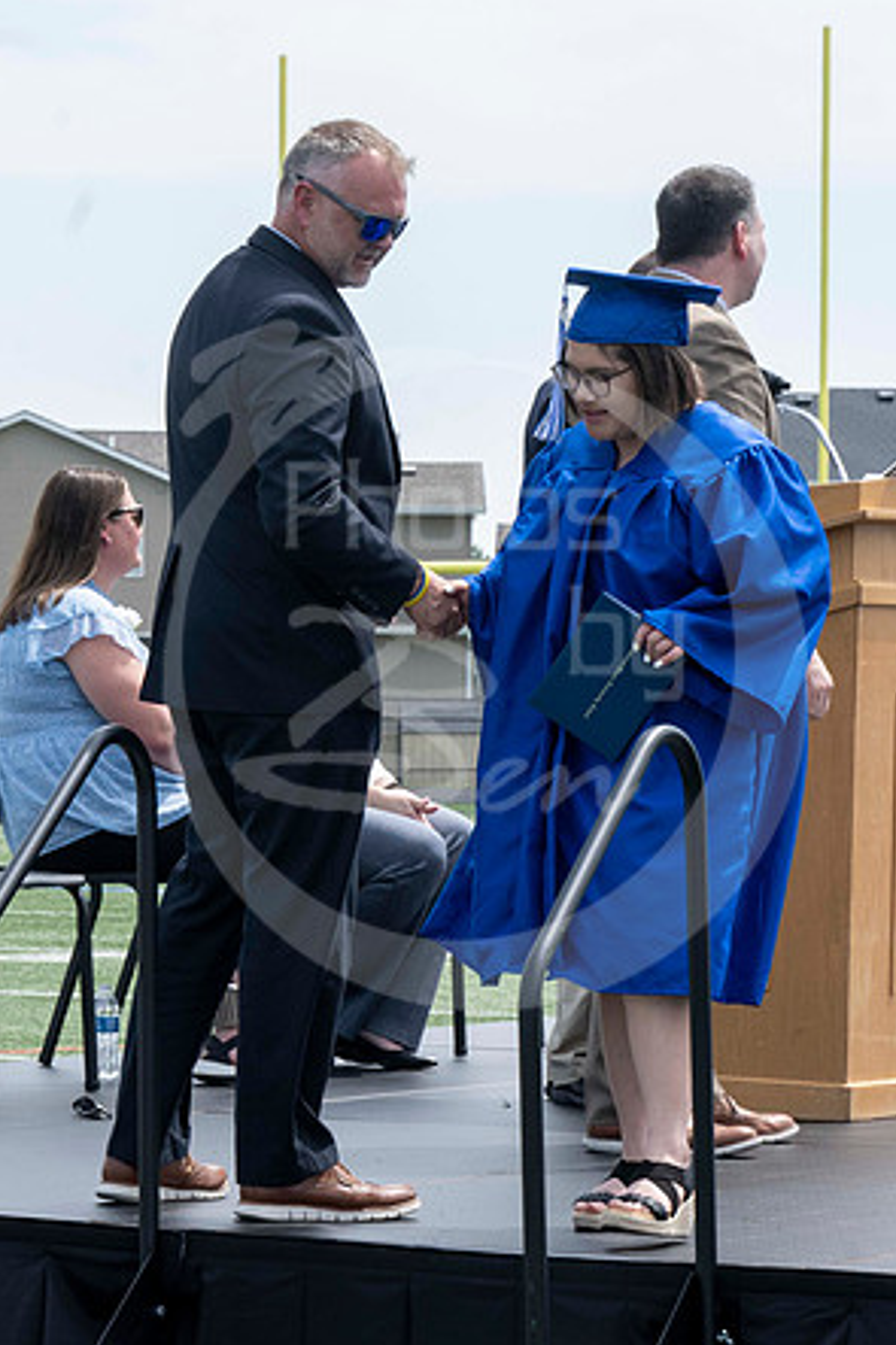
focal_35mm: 167
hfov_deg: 8.2
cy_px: 422
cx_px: 162
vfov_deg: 12.3
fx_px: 6239
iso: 200
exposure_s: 1/250
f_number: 13
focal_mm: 70
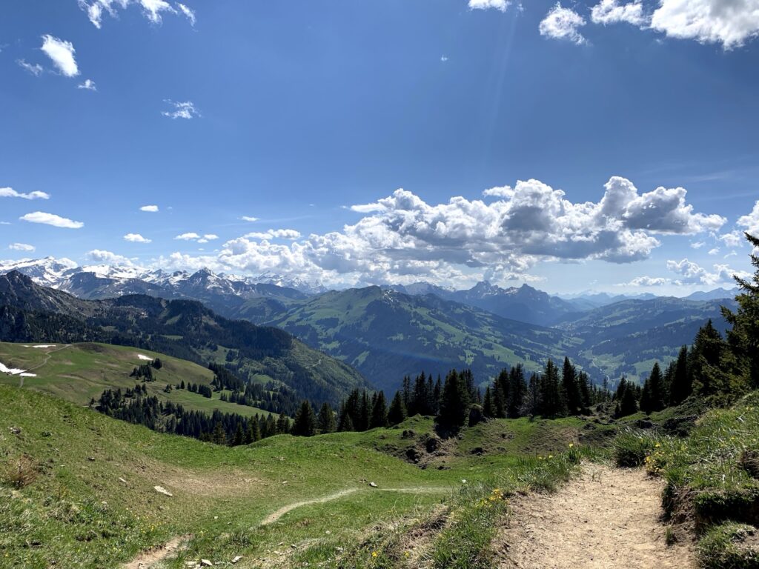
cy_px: 284
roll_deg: -1.3
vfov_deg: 53.1
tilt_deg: +2.3
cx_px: 380
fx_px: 570
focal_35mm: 26
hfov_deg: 67.3
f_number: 1.8
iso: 25
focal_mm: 4.25
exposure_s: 1/3937
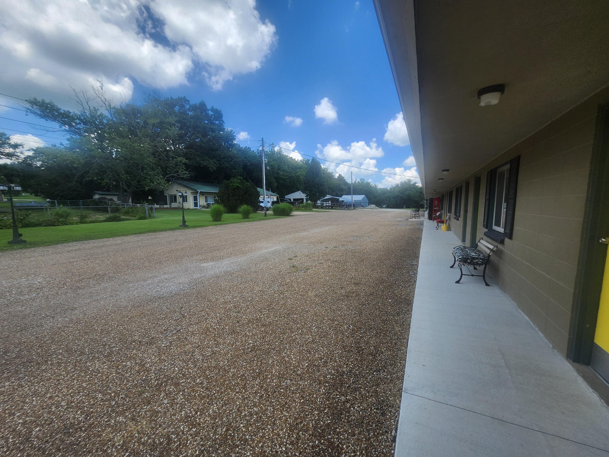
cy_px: 228
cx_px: 304
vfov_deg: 89.9
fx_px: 229
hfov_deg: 106.2
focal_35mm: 13
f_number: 2.2
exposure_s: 1/1041
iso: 40
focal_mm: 1.74
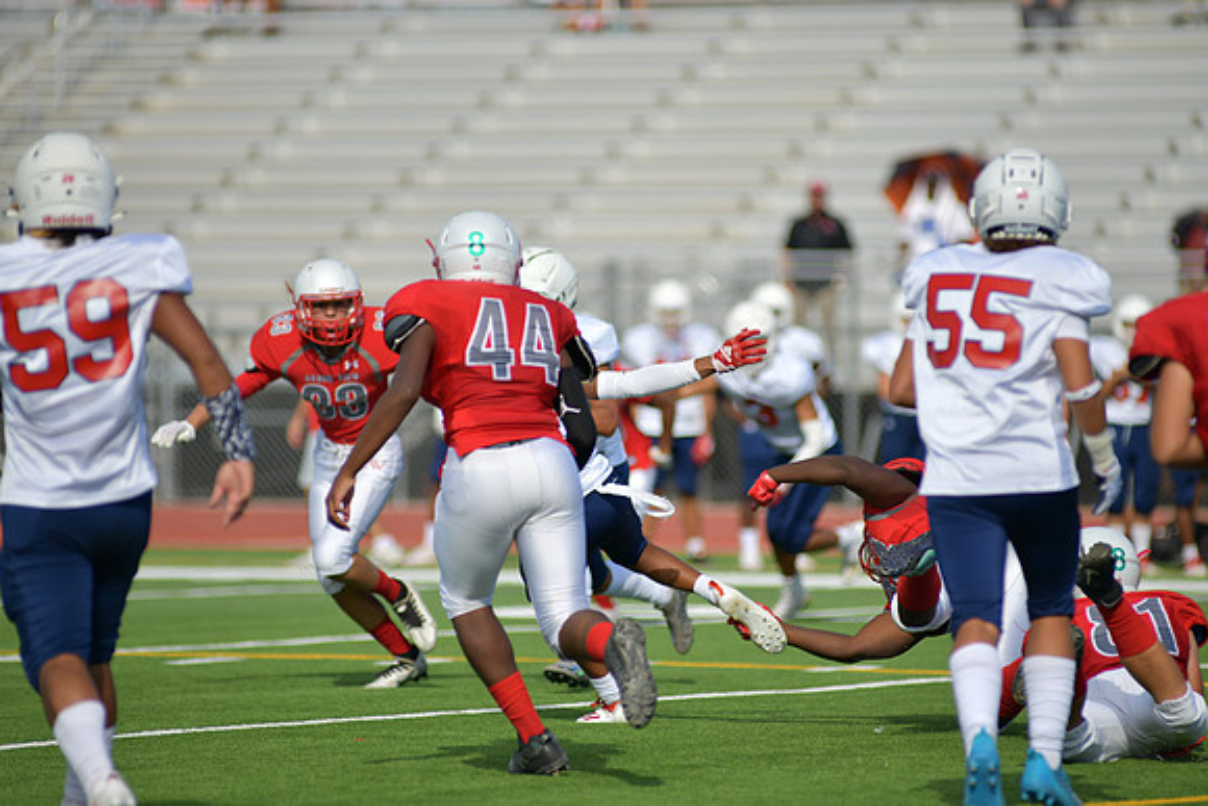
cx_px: 604
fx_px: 10069
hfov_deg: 6.9
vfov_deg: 4.6
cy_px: 403
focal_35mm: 300
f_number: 3.5
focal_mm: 300
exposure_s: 1/2000
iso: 80
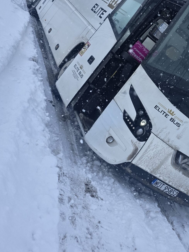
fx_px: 328
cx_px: 158
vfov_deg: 40.7
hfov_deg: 31.2
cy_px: 58
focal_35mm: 45
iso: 80
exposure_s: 1/1809
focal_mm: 6.3
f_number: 1.7
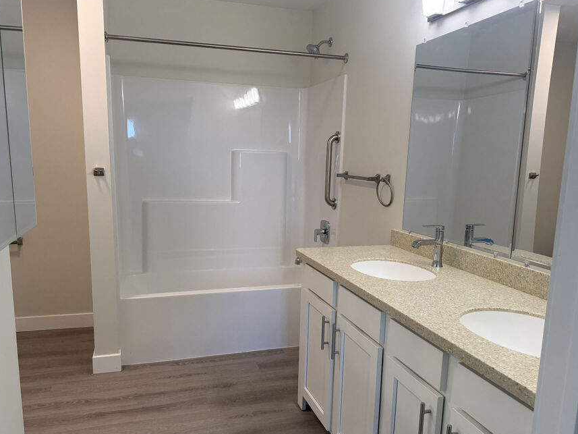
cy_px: 244
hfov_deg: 63.4
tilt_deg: -9.7
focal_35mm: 28
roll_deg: -1.8
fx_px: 468
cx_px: 284
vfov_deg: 49.6
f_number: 1.8
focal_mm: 6.8
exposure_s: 1/120
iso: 80
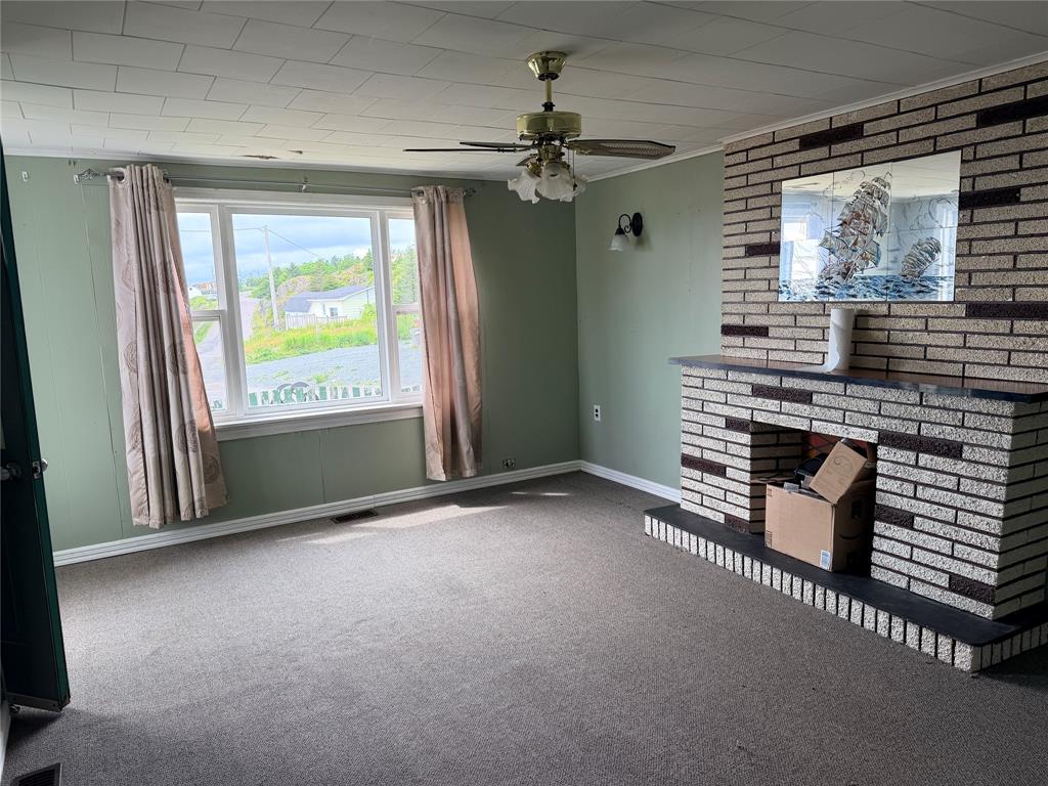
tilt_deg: -8.3
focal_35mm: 24
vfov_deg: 56.8
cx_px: 524
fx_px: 727
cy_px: 393
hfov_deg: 71.6
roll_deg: +2.4
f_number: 1.78
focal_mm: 6.76
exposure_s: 1/290
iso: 80
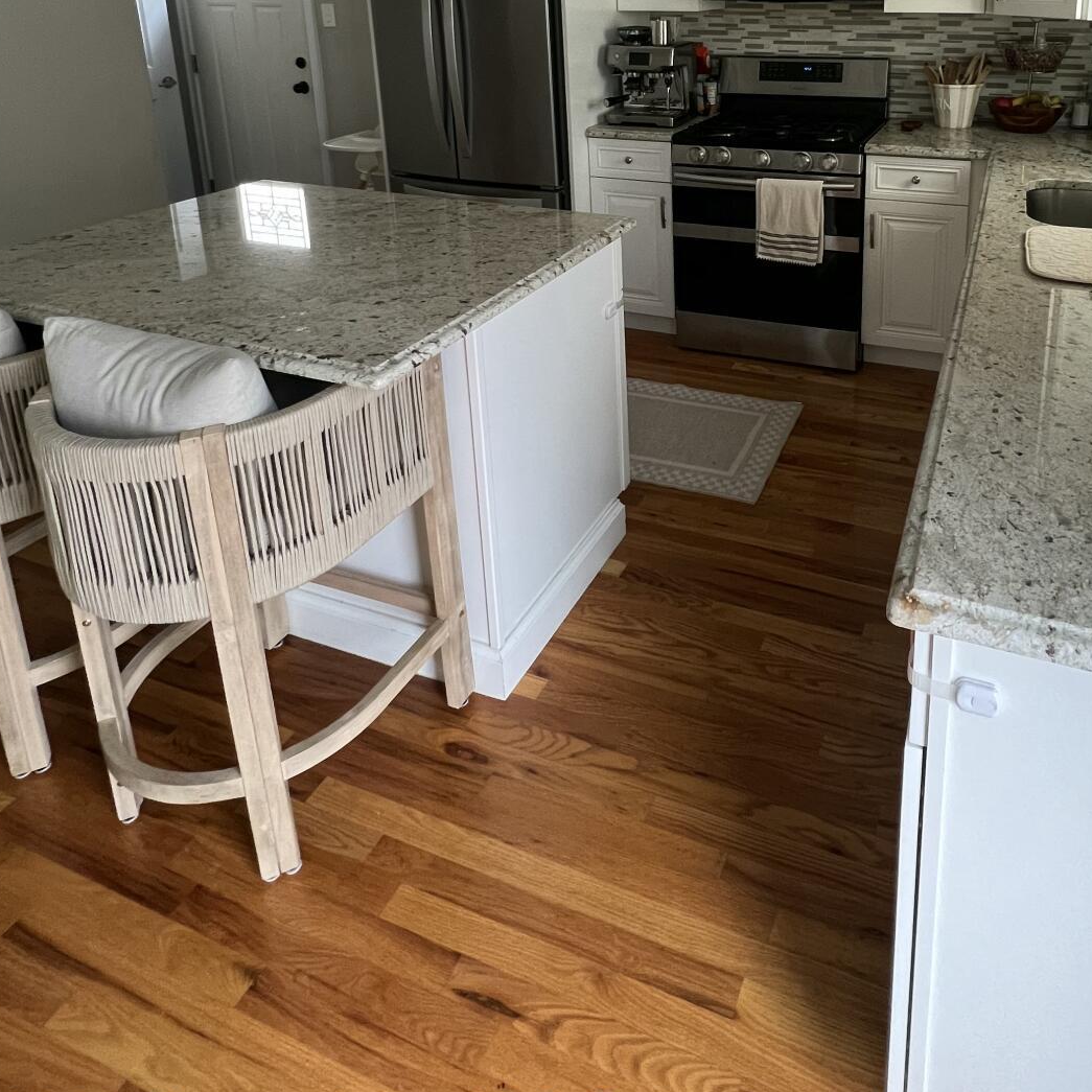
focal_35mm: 22
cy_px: 175
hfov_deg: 67.6
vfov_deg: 62.0
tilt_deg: -12.6
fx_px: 785
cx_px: 735
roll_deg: +0.5
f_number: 1.8
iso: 250
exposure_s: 1/71
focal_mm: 1.57
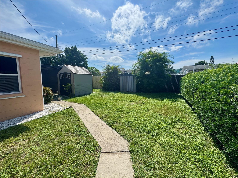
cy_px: 89
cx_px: 119
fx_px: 96
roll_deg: -0.5
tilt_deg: -7.1
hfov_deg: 102.1
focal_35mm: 14
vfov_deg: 85.7
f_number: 2.2
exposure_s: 1/2415
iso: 50
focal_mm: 2.22
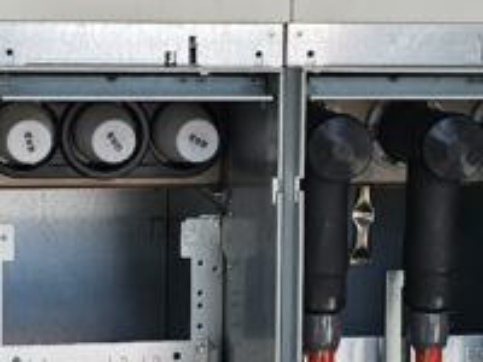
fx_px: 1646
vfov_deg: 12.6
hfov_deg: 16.7
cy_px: 169
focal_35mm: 118
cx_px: 193
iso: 25
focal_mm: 6.3
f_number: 1.7
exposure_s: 1/180
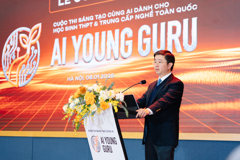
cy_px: 80
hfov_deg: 26.7
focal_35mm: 76
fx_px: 507
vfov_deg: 17.9
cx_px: 120
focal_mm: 76
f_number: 3.5
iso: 1000
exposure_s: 1/160
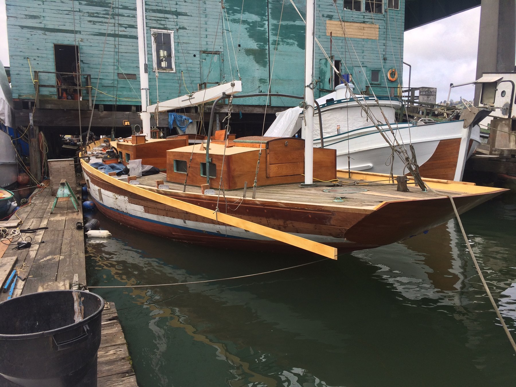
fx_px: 432
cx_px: 258
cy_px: 194
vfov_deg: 48.2
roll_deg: +0.5
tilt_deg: -8.0
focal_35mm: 29
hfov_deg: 61.7
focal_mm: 4.15
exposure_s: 1/892
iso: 32
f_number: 2.2
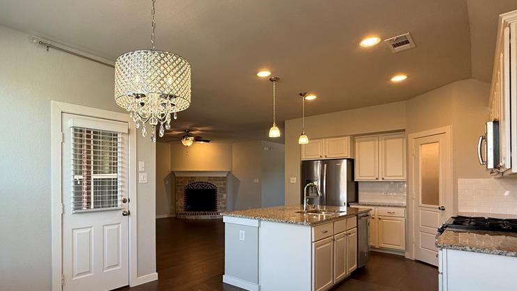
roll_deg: -0.1
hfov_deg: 82.1
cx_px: 190
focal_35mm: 21
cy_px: 179
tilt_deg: +0.4
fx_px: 288
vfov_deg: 53.1
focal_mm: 2.22
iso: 250
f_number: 2.2
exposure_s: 1/120
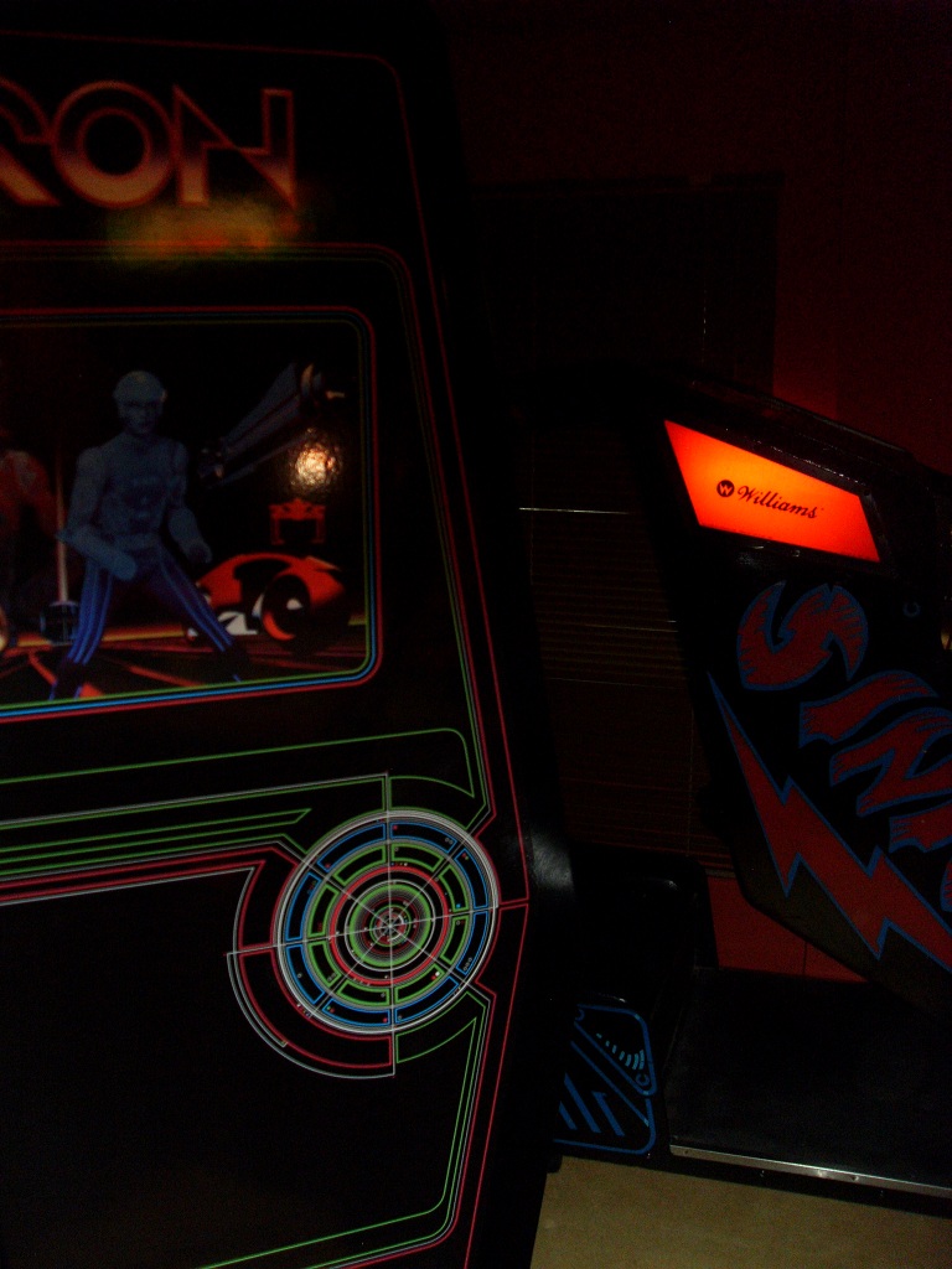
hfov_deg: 41.8
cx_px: 476
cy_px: 634
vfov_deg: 54.0
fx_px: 1247
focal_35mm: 34
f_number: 2.8
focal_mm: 6.3
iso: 400
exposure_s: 1/45
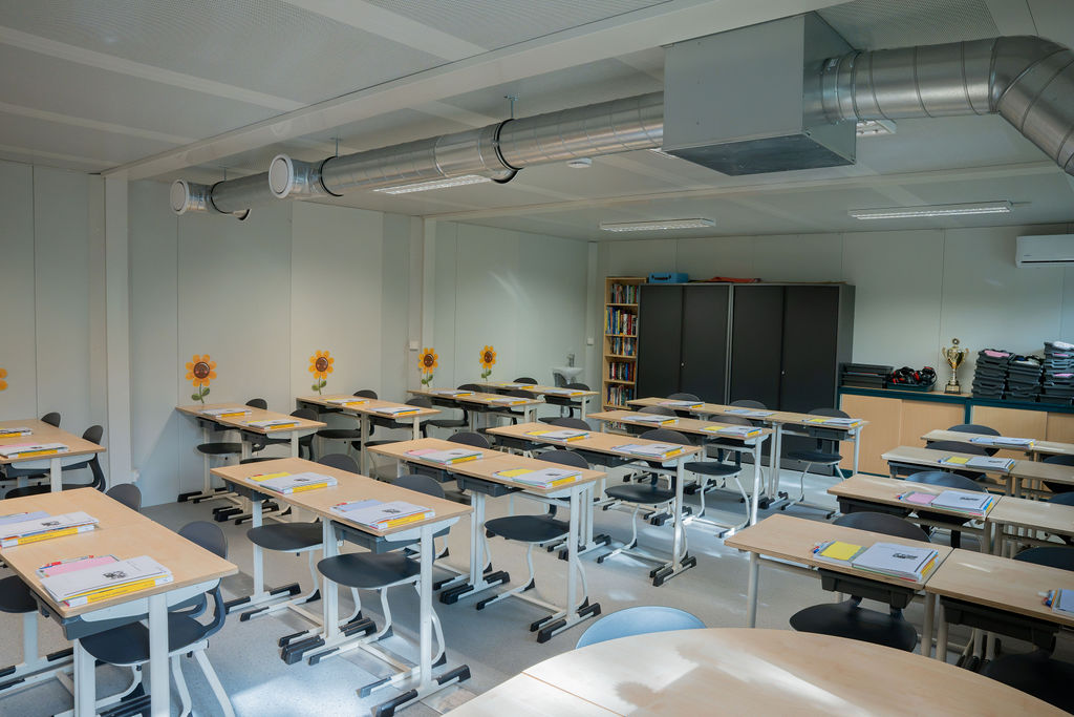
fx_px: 716
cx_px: 537
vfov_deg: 53.1
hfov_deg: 73.7
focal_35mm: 24
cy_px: 358
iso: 1000
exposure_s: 1/80
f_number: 10
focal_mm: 24
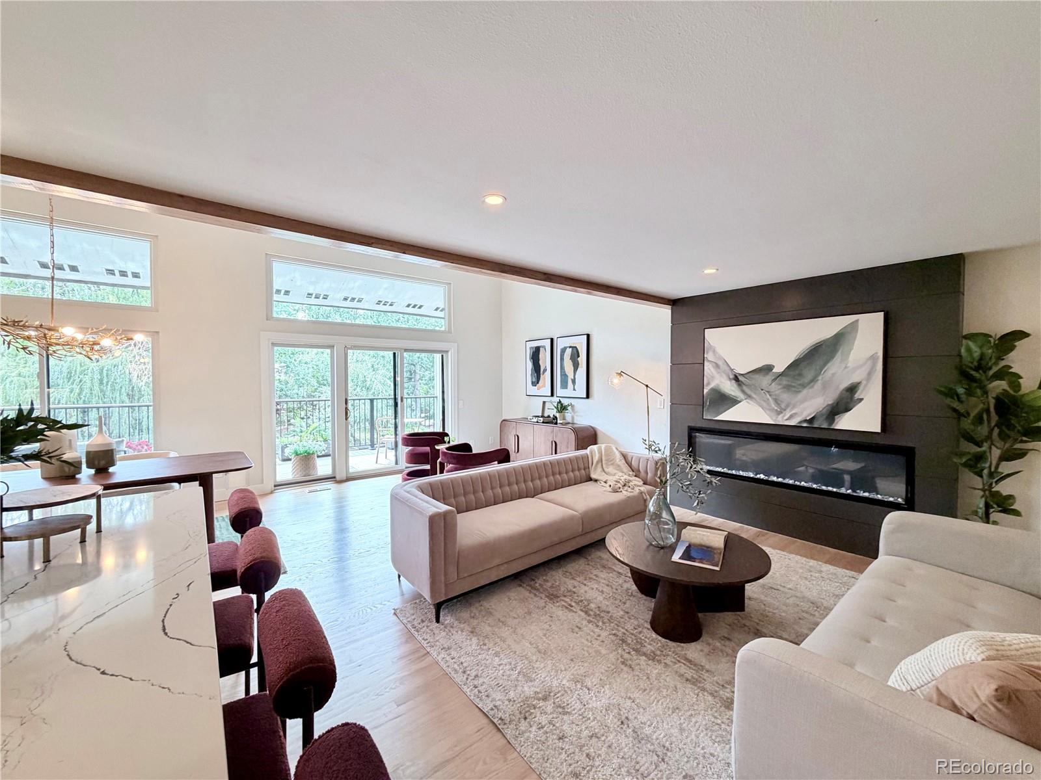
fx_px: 421
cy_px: 390
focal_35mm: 14
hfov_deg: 102.1
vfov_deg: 85.7
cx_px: 520
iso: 200
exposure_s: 1/120
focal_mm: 2.22
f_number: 2.2
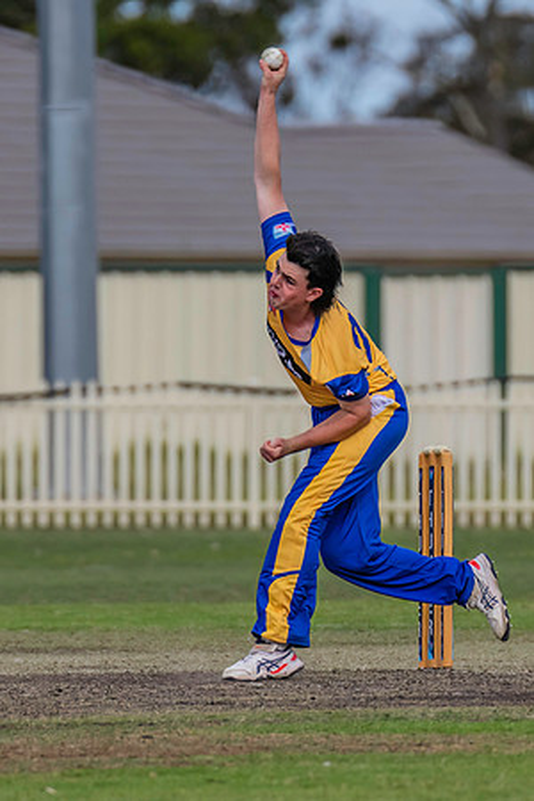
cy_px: 402
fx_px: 19850
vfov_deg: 2.3
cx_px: 171
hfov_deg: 1.5
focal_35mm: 892
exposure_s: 1/2500
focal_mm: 500
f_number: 6.3
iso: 800
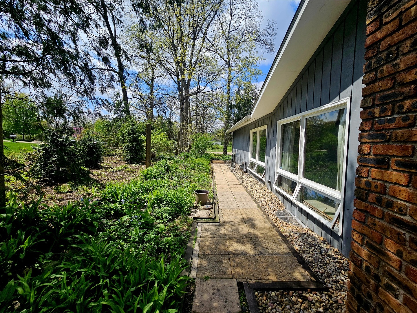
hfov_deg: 106.2
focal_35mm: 13
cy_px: 156
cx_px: 208
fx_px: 157
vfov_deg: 89.9
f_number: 2.2
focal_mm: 2.2
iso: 50
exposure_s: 1/2000
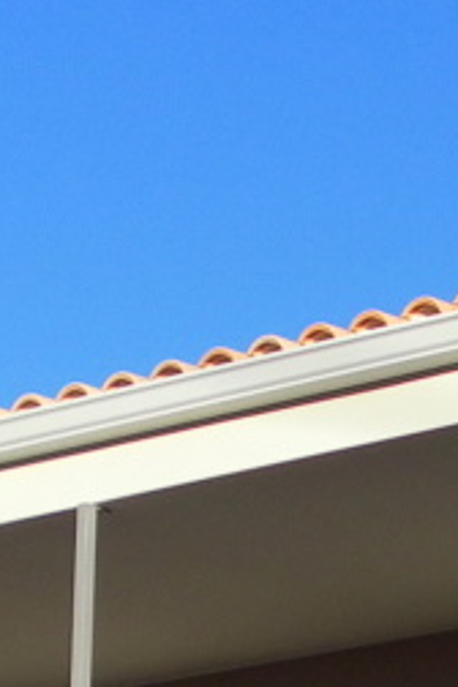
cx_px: 712
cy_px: 1189
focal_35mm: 193
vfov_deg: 10.1
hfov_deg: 7.0
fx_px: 3683
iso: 80
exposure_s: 1/500
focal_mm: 6.9
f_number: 3.9
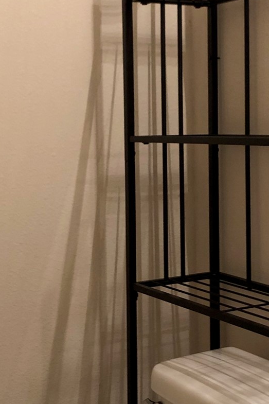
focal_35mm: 76
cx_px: 194
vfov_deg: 26.6
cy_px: 167
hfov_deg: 17.9
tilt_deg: -4.3
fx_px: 852
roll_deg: +0.4
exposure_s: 1/15
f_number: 1.8
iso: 40
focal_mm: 3.99
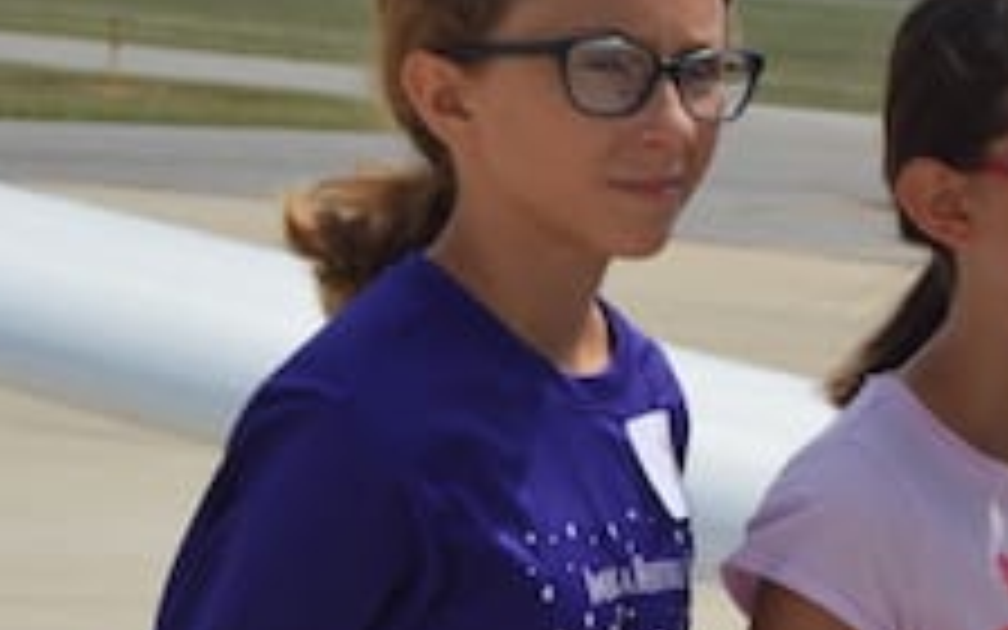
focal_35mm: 229
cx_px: 1724
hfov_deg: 8.8
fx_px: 6291
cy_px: 166
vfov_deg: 5.7
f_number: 10
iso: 100
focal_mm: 42
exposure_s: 1/400
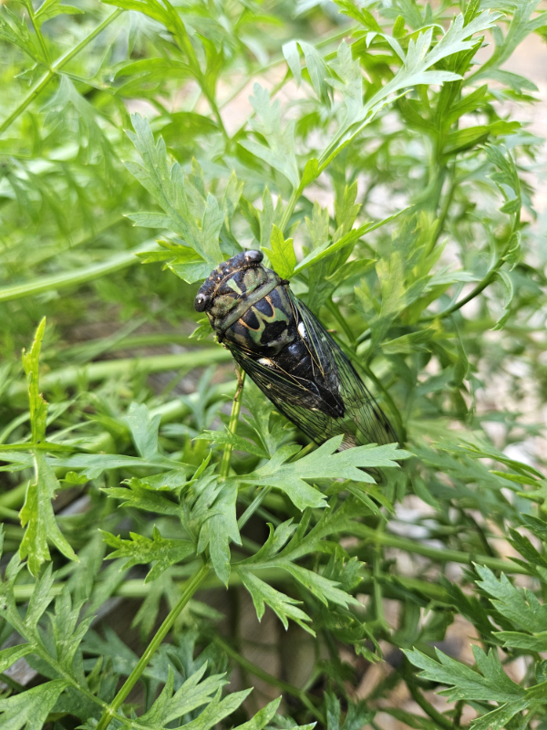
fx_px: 485
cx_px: 274
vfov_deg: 73.9
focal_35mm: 23
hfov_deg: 58.9
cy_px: 365
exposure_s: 1/120
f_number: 1.8
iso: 64
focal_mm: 5.4
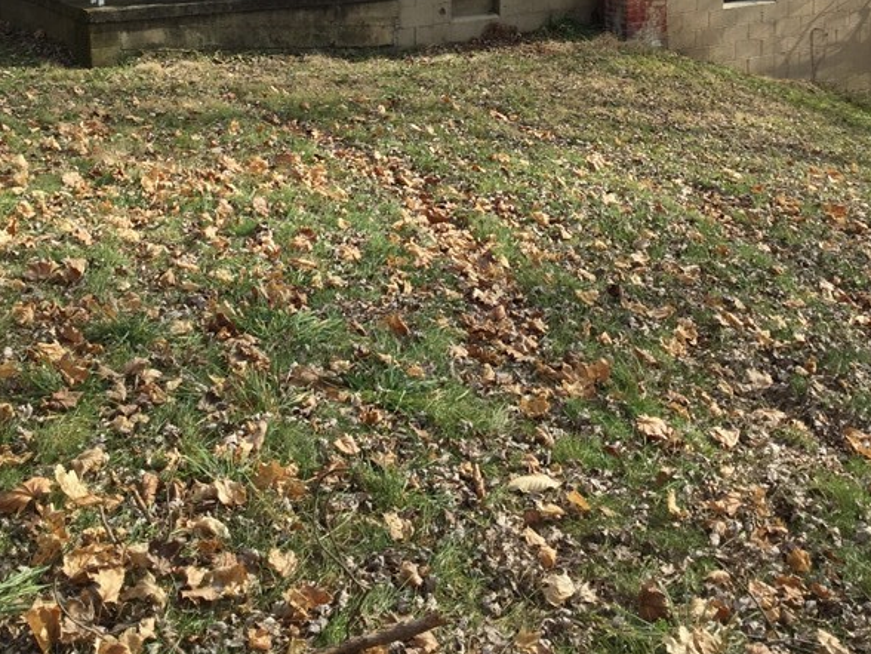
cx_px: 425
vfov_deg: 25.7
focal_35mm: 54
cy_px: 7
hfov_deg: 35.5
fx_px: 1359
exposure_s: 1/662
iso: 25
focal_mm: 3.3
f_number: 2.4
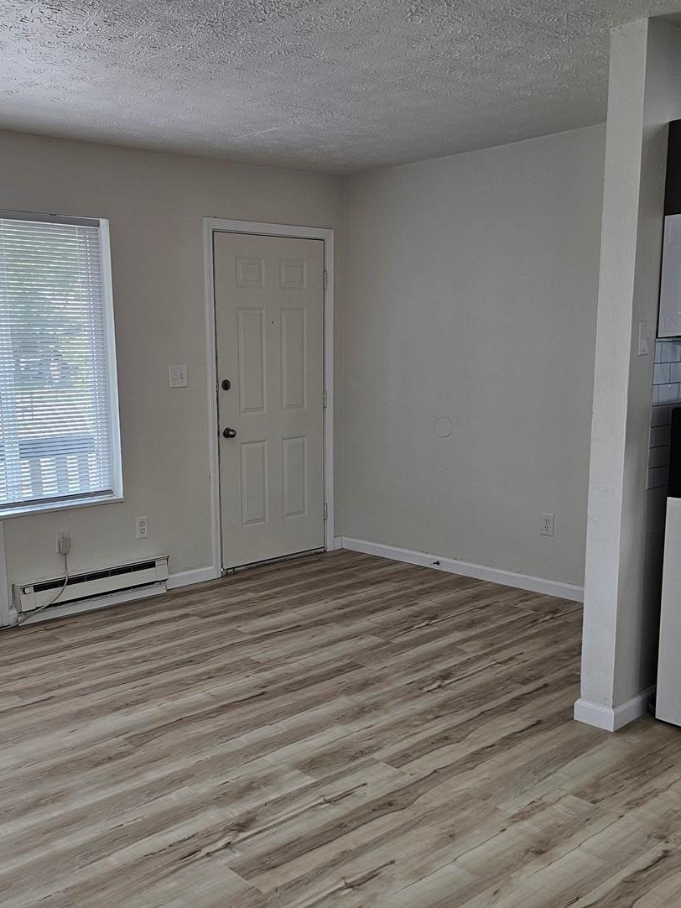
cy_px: 499
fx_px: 891
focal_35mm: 34
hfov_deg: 41.5
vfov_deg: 53.9
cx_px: 252
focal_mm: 6.3
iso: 100
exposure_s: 1/120
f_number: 1.7
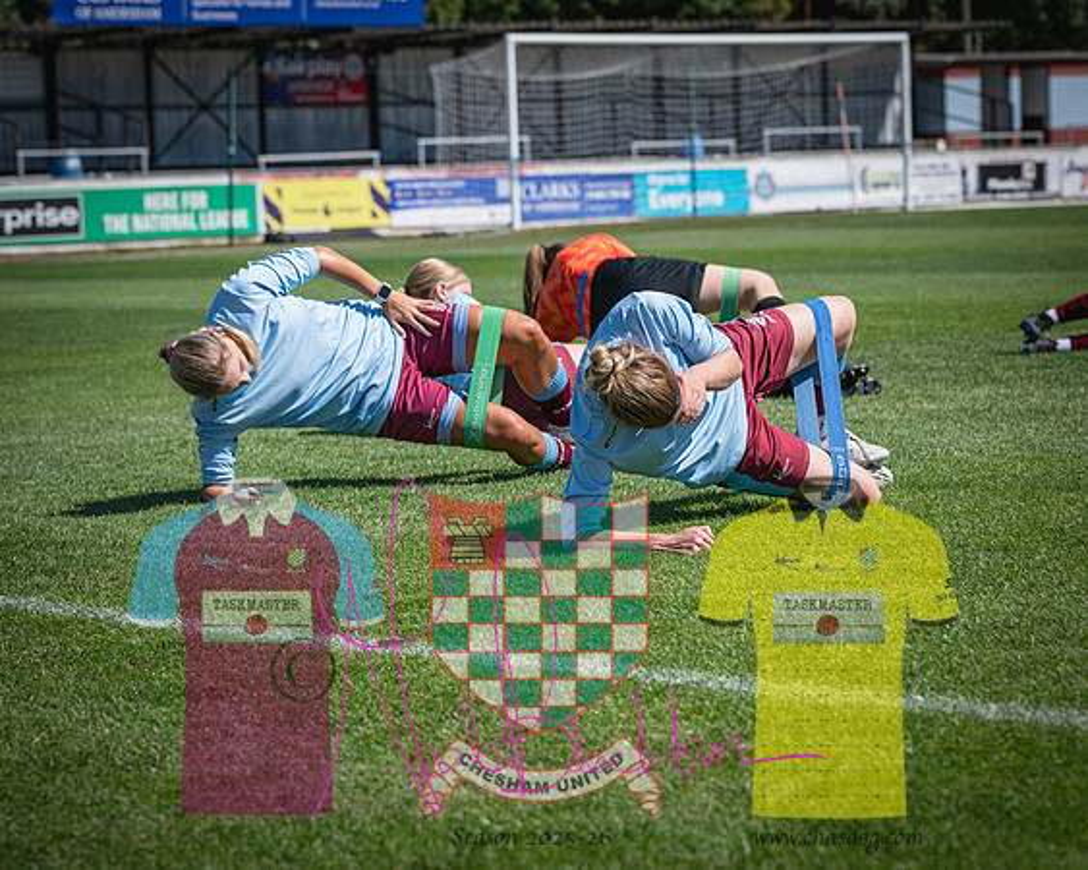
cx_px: 535
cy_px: 455
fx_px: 3762
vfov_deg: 13.2
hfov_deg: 16.5
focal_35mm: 117
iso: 200
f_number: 4
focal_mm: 84
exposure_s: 1/2500
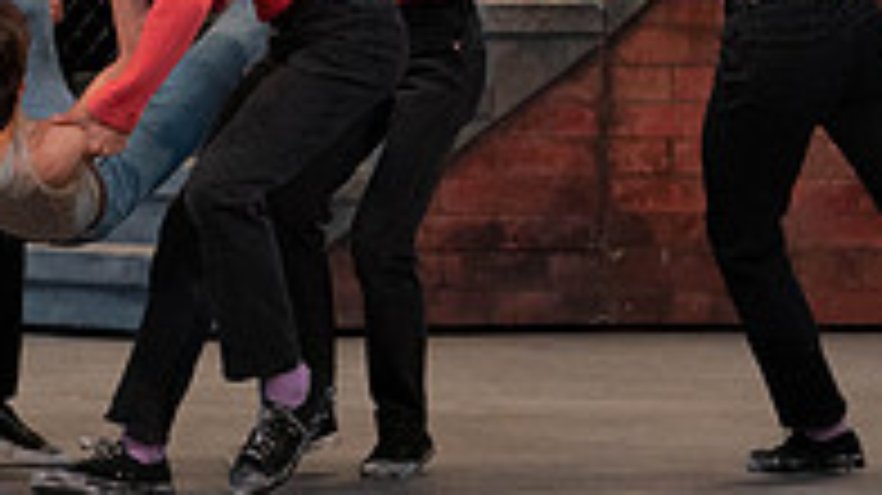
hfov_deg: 4.1
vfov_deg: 2.3
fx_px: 12365
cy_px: -133
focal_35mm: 529
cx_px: 58
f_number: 4.5
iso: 3200
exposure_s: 1/400
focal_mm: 171
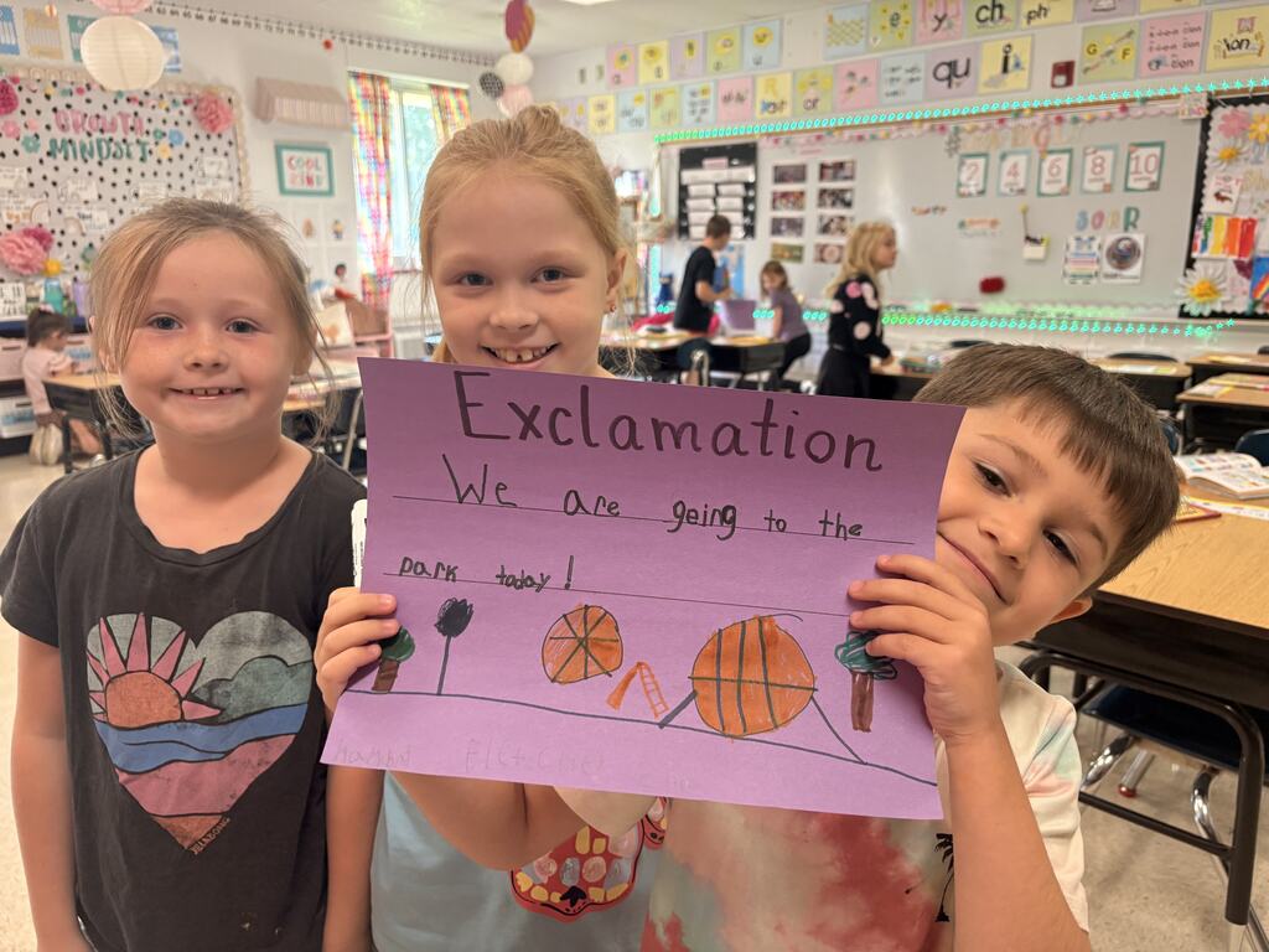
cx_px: 634
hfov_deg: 67.3
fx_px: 953
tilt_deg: -13.9
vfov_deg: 53.1
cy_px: 476
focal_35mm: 26
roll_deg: +1.4
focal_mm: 5.96
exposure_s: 1/60
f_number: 1.6
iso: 200
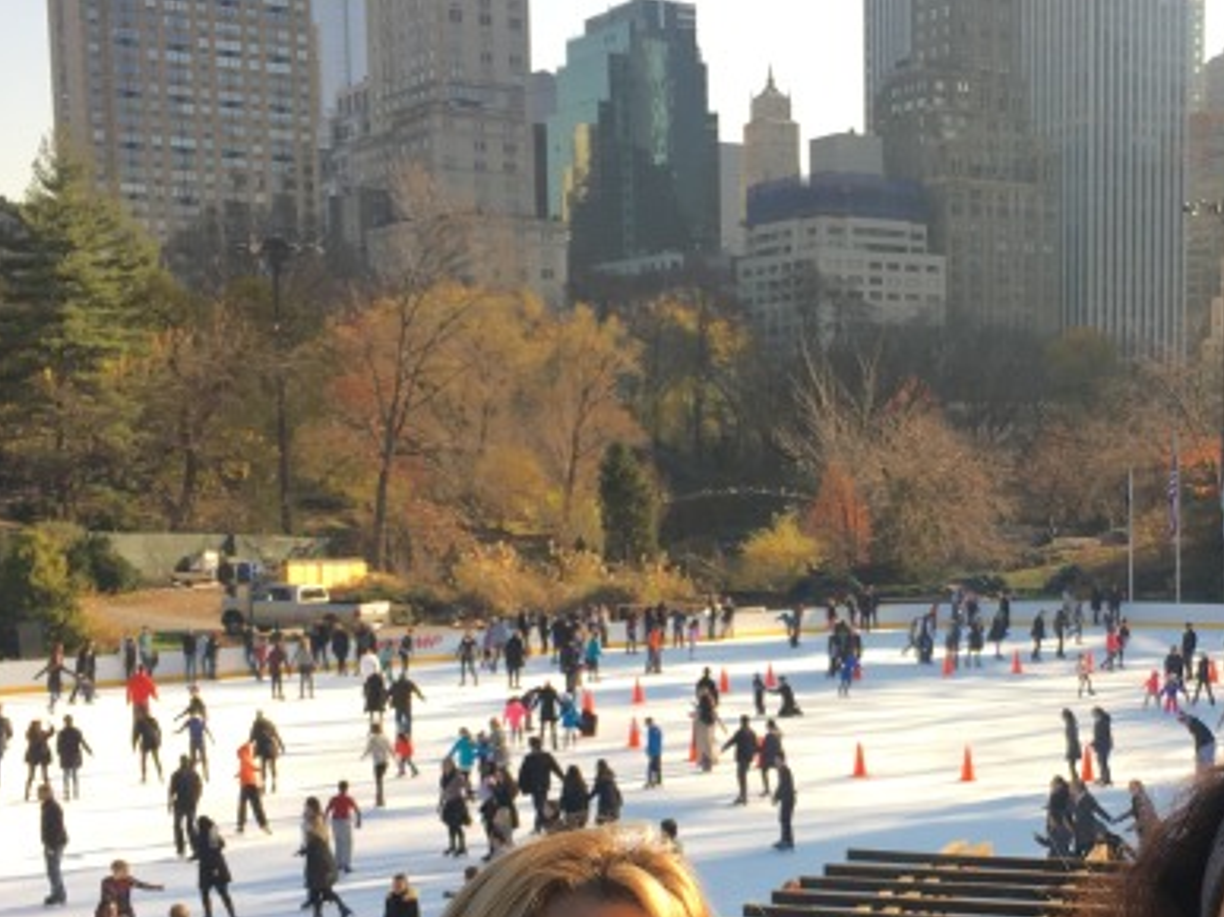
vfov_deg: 24.1
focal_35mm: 60
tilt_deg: -5.8
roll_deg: +0.8
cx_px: 879
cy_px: 718
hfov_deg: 31.7
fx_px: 2121
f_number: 2.2
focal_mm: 4.15
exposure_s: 1/519
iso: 25
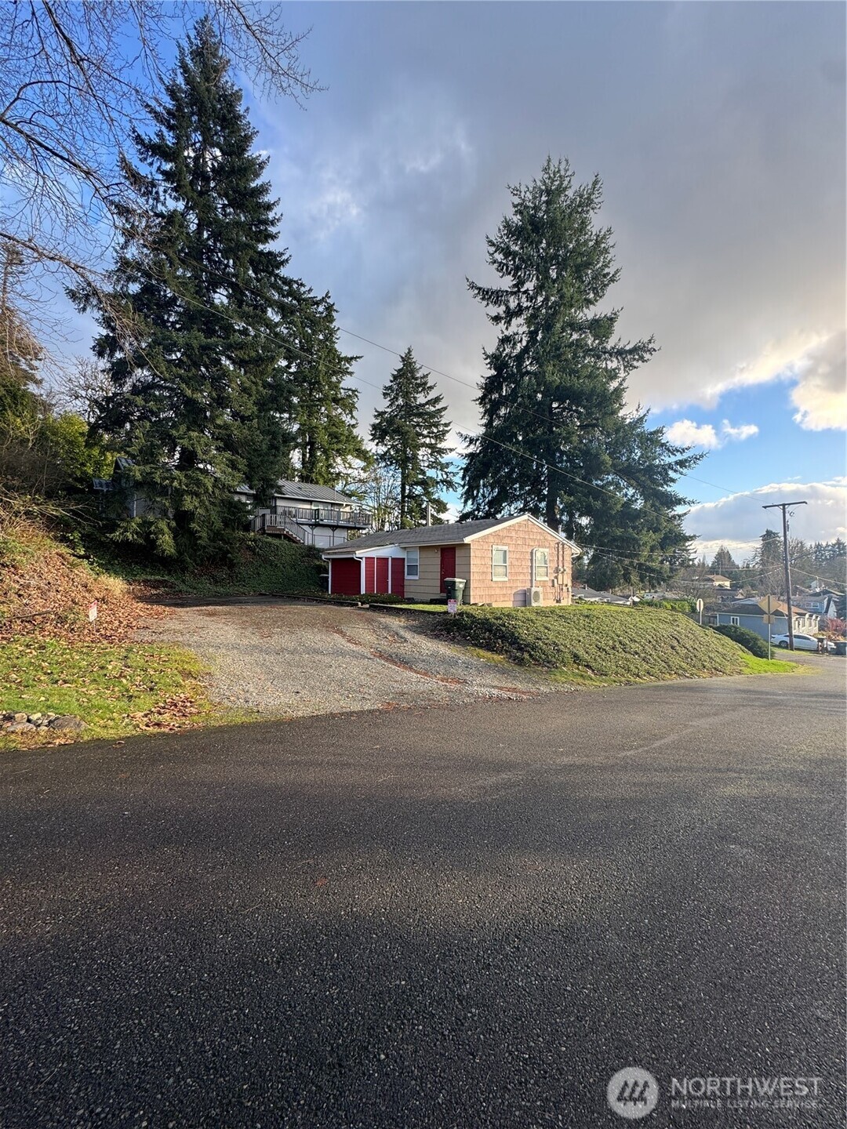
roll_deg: +0.8
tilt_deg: +1.6
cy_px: 564
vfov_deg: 102.1
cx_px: 424
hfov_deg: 85.7
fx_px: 457
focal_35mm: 14
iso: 40
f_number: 2.2
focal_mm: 2.22
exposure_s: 1/235
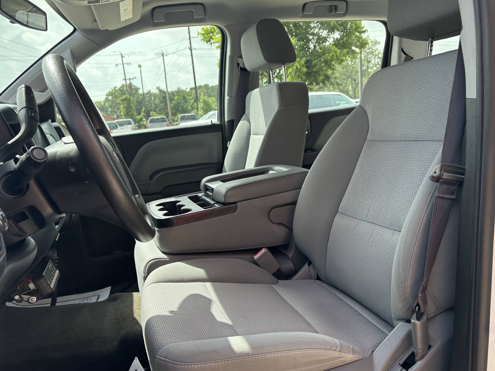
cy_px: 195
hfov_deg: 59.8
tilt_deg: -8.5
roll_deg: +2.8
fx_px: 429
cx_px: 272
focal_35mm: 30
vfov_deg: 46.8
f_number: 1.6
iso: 50
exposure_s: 1/456
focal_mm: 5.96
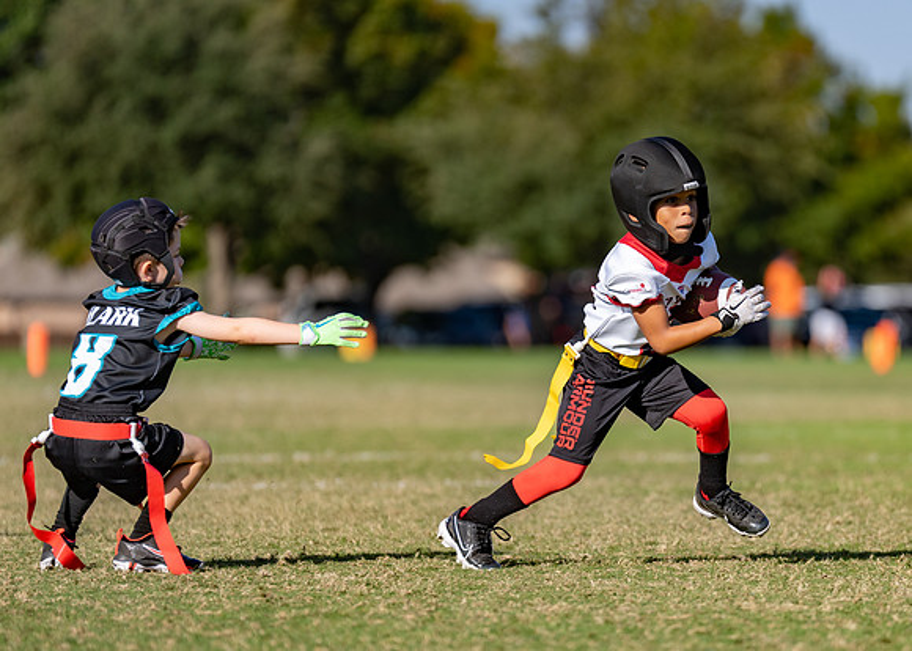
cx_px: 610
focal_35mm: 296
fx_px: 7676
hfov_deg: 6.8
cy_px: 389
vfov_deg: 4.9
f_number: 2.8
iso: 100
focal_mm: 200
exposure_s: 1/2000
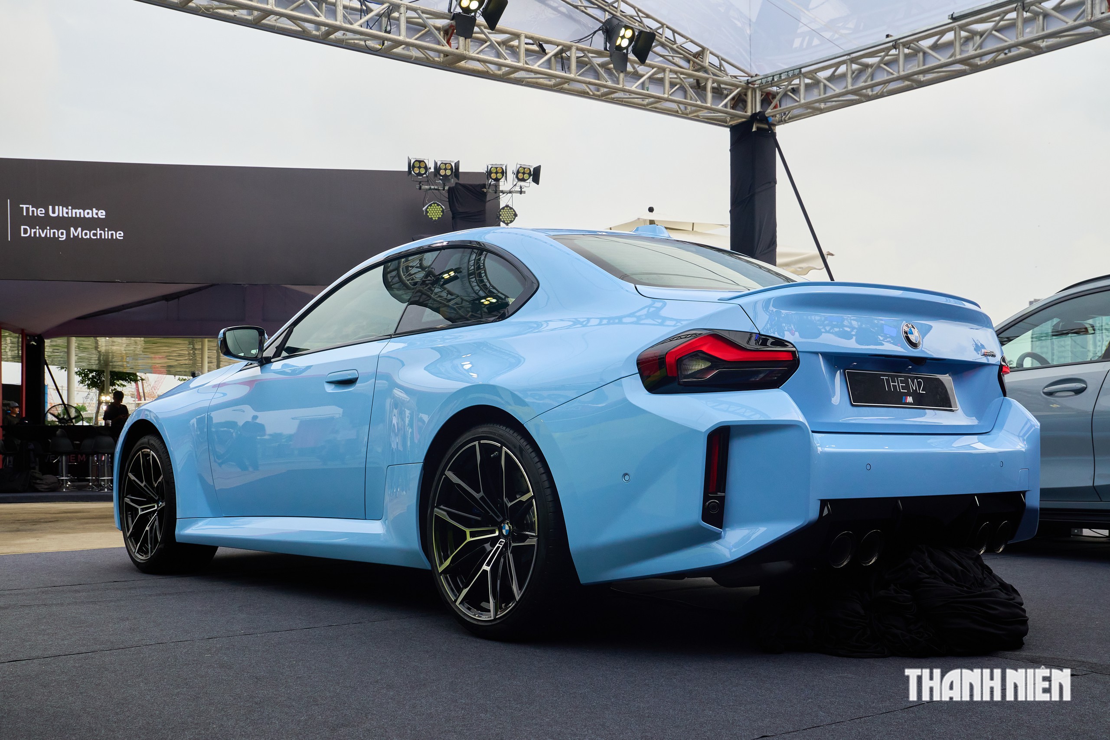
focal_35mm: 39
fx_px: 1202
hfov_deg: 49.6
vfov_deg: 34.2
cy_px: 370
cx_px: 555
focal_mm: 26
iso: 640
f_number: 7.1
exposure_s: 1/1000
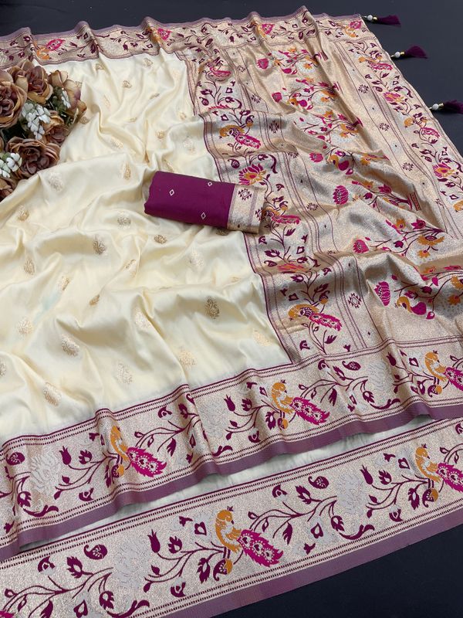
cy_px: 309
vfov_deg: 67.3
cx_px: 232
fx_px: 464
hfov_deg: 53.1
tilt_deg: -57.3
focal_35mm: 26
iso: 50
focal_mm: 4.2
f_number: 1.6
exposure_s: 1/100
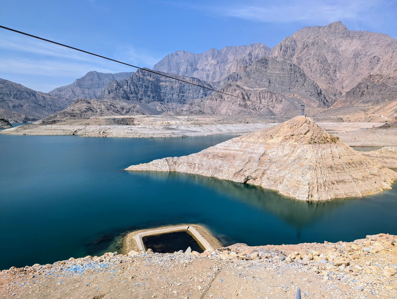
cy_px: 150
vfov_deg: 56.9
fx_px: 276
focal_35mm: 24
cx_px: 198
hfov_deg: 71.5
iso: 46
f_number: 1.85
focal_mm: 6.81
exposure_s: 1/2410
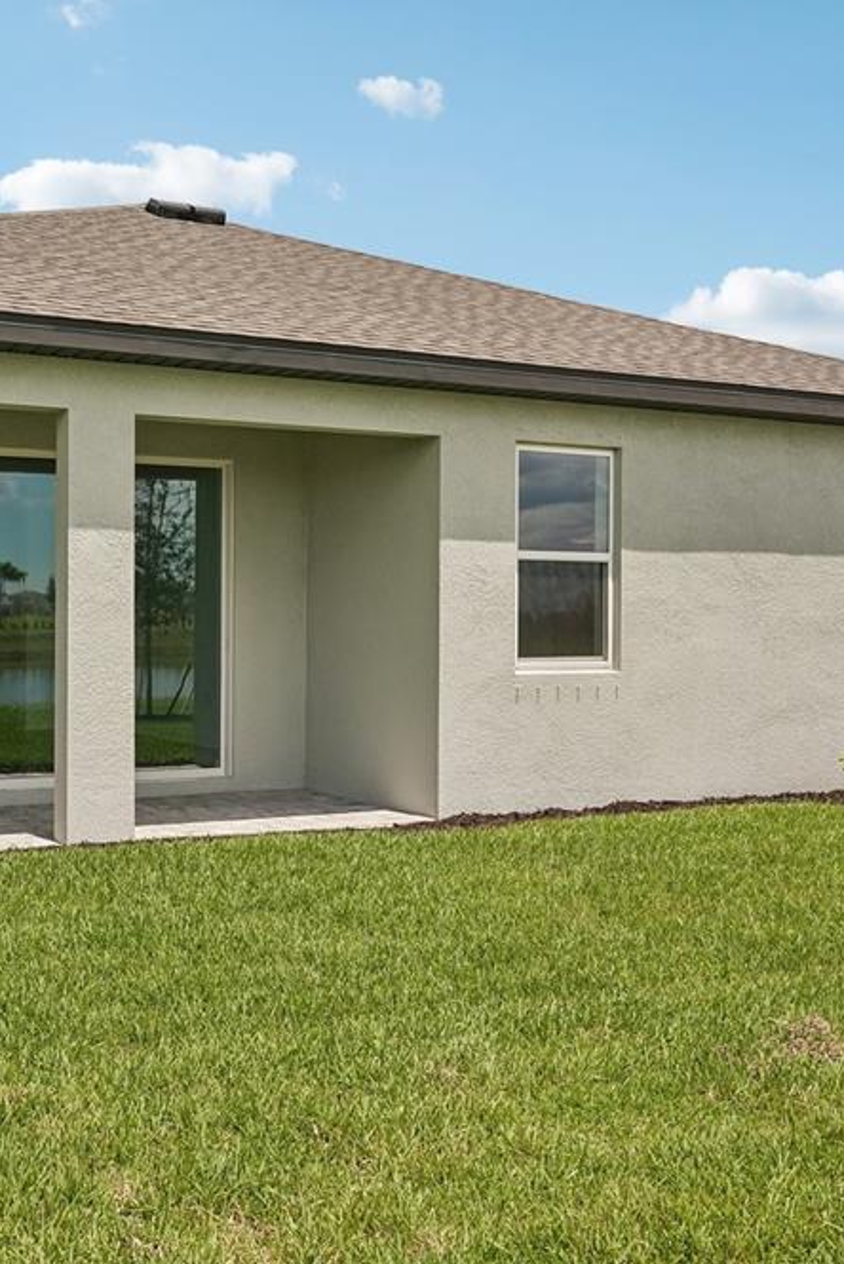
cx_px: 241
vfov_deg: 48.4
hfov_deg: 33.0
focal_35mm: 40
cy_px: 618
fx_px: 1405
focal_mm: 26
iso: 400
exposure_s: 1/1000
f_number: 8
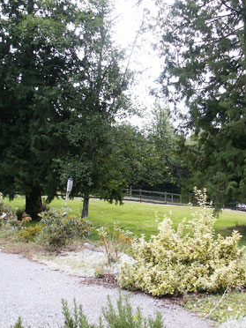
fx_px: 445
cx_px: 161
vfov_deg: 40.4
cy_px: 164
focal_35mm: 47
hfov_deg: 30.7
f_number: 3
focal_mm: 7.18
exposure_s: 1/125
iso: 64
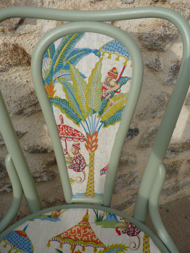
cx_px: 95
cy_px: 126
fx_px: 271
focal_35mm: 37
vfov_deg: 50.1
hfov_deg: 38.7
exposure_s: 1/800
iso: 100
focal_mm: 6.1
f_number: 2.8
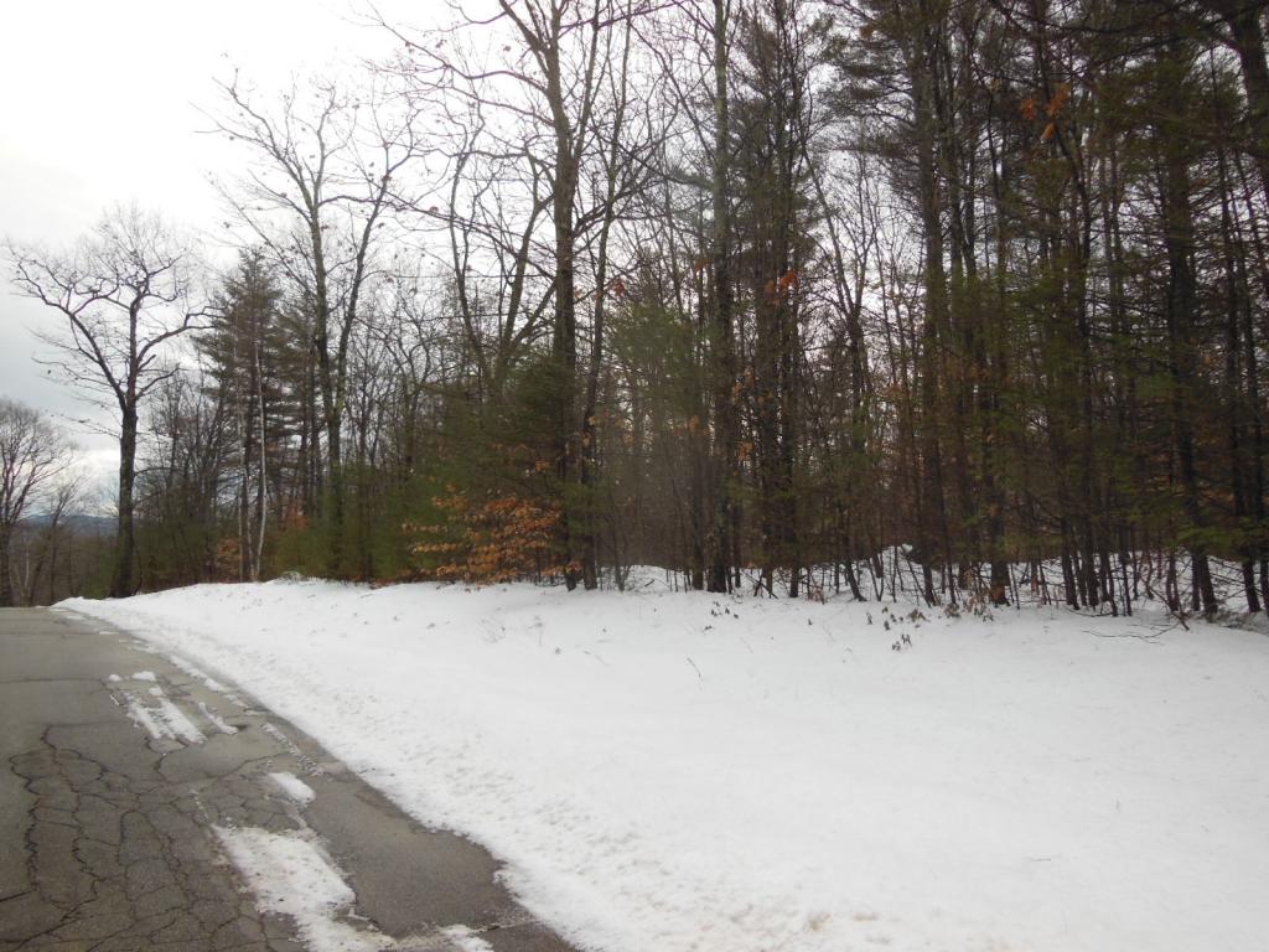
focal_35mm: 29
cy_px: 476
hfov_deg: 61.7
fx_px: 1063
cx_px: 634
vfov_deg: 48.2
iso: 125
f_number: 3.7
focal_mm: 5.2
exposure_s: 1/250
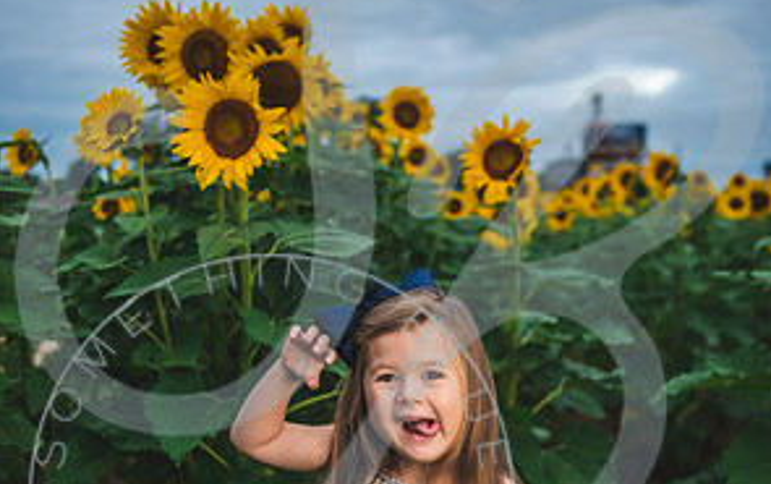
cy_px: 298
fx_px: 1241
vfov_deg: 22.0
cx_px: 389
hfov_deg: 34.5
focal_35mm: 59
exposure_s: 1/250
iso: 200
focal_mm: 38
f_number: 2.8
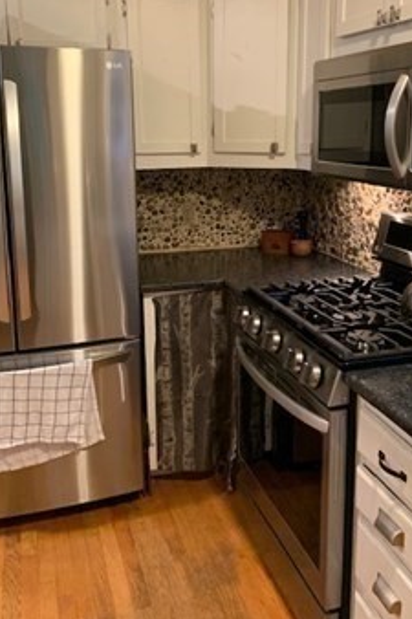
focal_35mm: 36
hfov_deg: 36.8
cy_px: 247
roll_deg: -0.1
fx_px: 619
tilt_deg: -12.1
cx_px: 218
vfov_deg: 52.8
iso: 400
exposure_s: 1/60
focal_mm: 4.25
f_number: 1.8
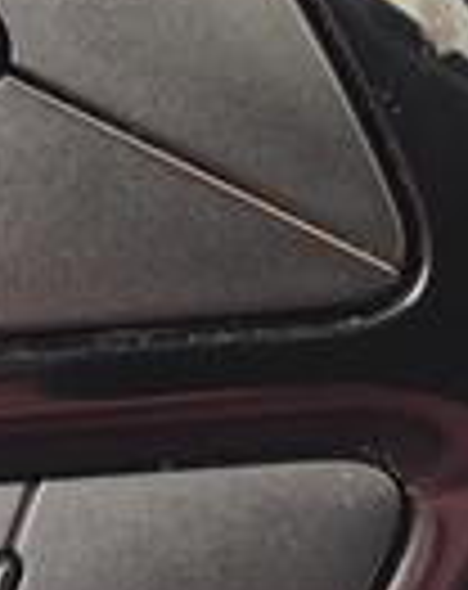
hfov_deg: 13.7
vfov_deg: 17.3
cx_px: -27
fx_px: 1913
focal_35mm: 110
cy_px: 77
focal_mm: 5.56
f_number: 1.88
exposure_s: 1/120
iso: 288
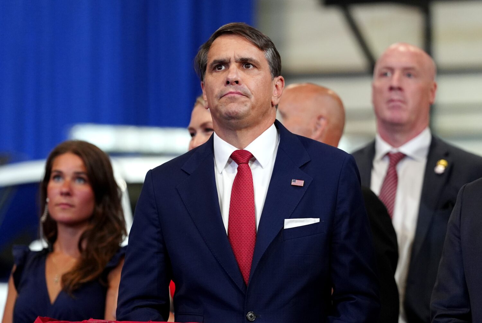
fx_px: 3417
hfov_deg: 8.1
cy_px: 162
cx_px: 241
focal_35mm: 255
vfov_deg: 5.4
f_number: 2.8
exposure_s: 1/500
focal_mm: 170
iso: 1600
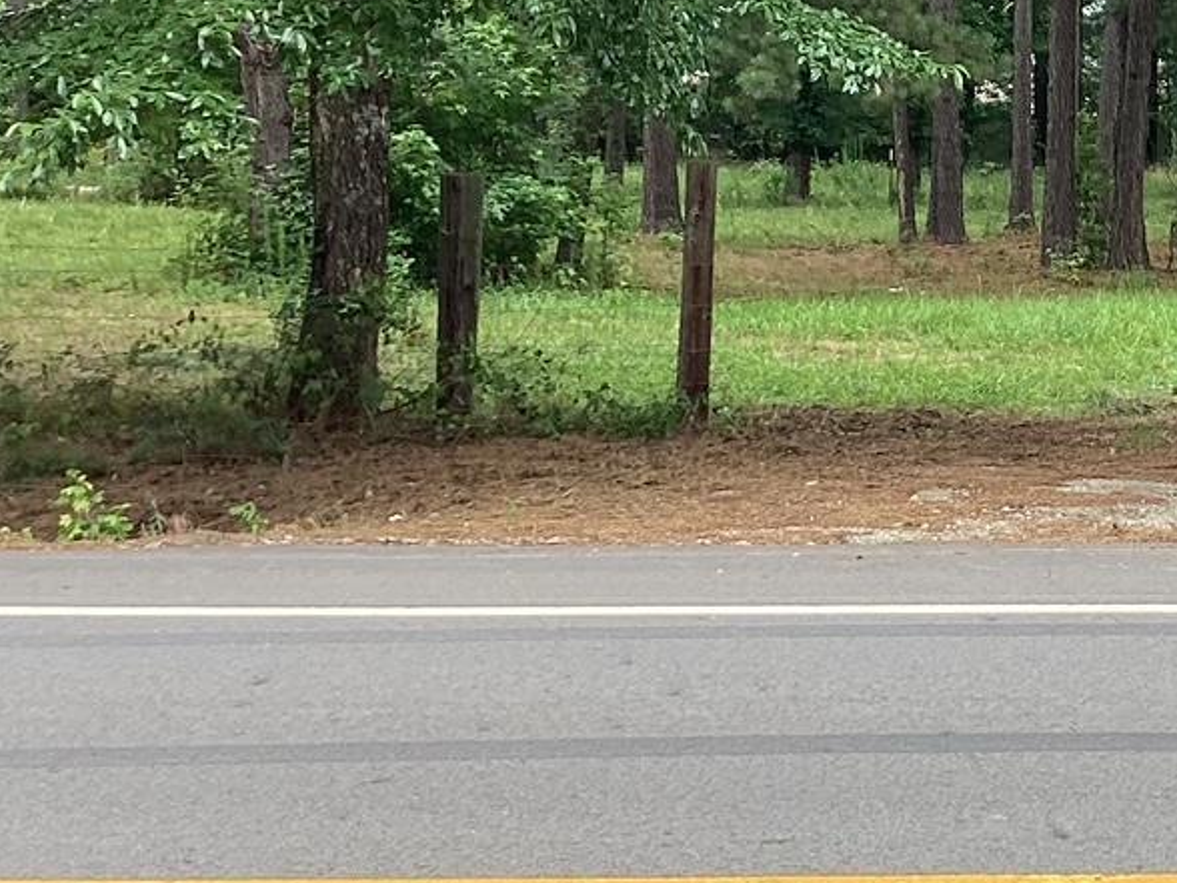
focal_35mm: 86
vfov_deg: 16.8
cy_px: -24
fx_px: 2924
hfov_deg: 21.3
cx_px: 1371
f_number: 2.4
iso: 25
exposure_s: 1/144
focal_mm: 3.3
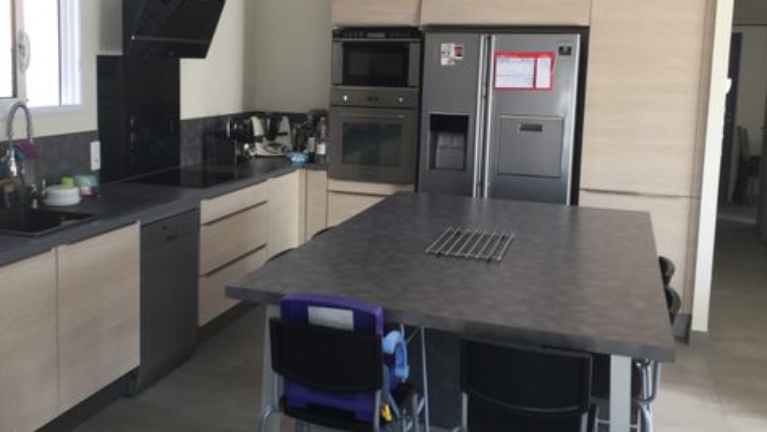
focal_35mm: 40
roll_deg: -0.7
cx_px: 286
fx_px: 814
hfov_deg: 50.0
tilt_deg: -6.7
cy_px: 160
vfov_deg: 29.6
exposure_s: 1/50
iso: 32
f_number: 2.2
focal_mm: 4.15
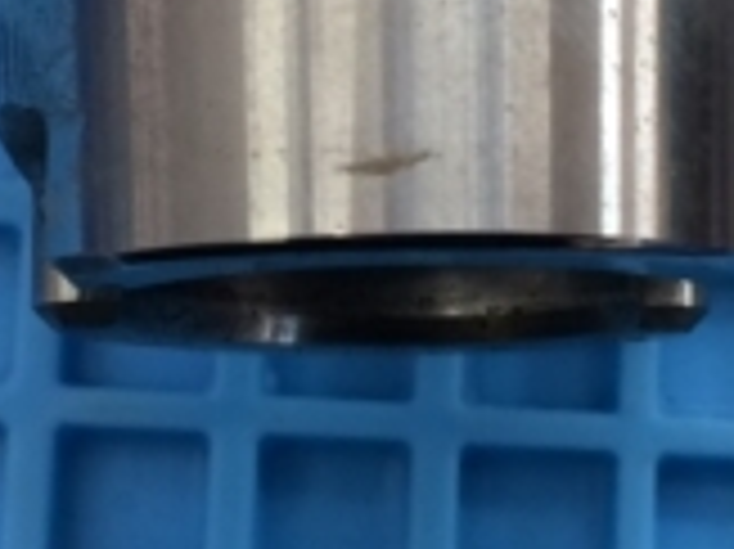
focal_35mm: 114
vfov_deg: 12.9
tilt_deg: -81.4
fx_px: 2415
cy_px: 72
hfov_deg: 17.3
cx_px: 365
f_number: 2.2
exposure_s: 1/30
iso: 40
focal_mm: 4.15
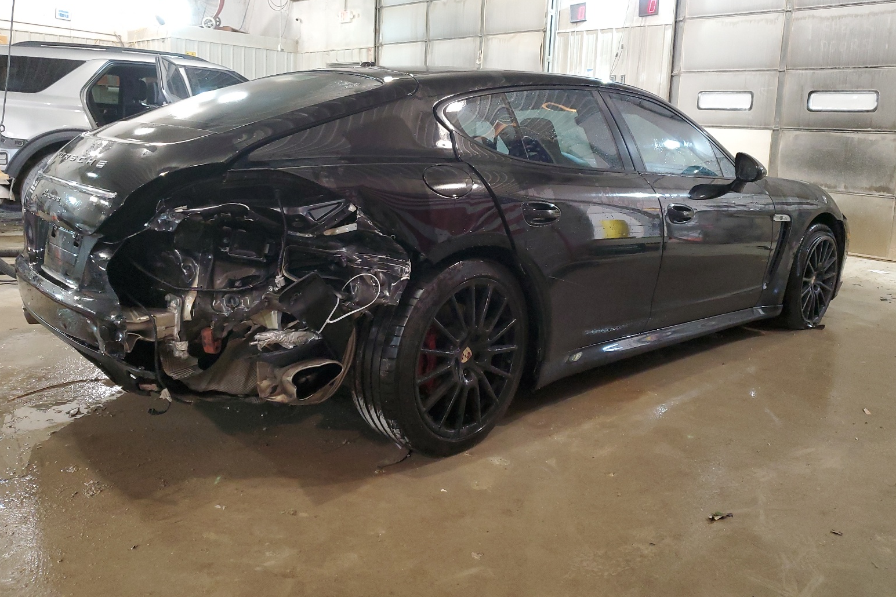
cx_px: 447
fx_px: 697
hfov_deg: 65.5
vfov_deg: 46.2
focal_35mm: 28
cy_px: 250
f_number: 1.5
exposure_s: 1/60.2
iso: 259
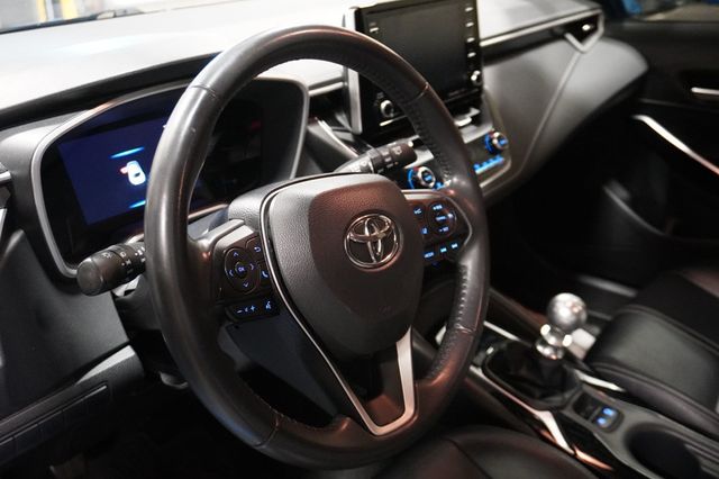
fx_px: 689
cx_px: 360
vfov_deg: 38.3
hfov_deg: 55.1
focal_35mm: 34
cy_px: 240
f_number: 4
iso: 6400
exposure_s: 1/25
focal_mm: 23
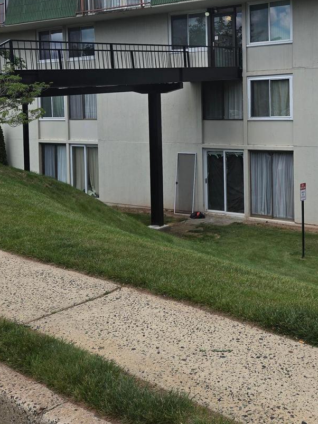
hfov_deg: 32.1
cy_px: 128
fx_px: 539
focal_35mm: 44
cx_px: 248
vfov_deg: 42.1
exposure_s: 1/1804
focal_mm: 5.4
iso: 25
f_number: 1.8
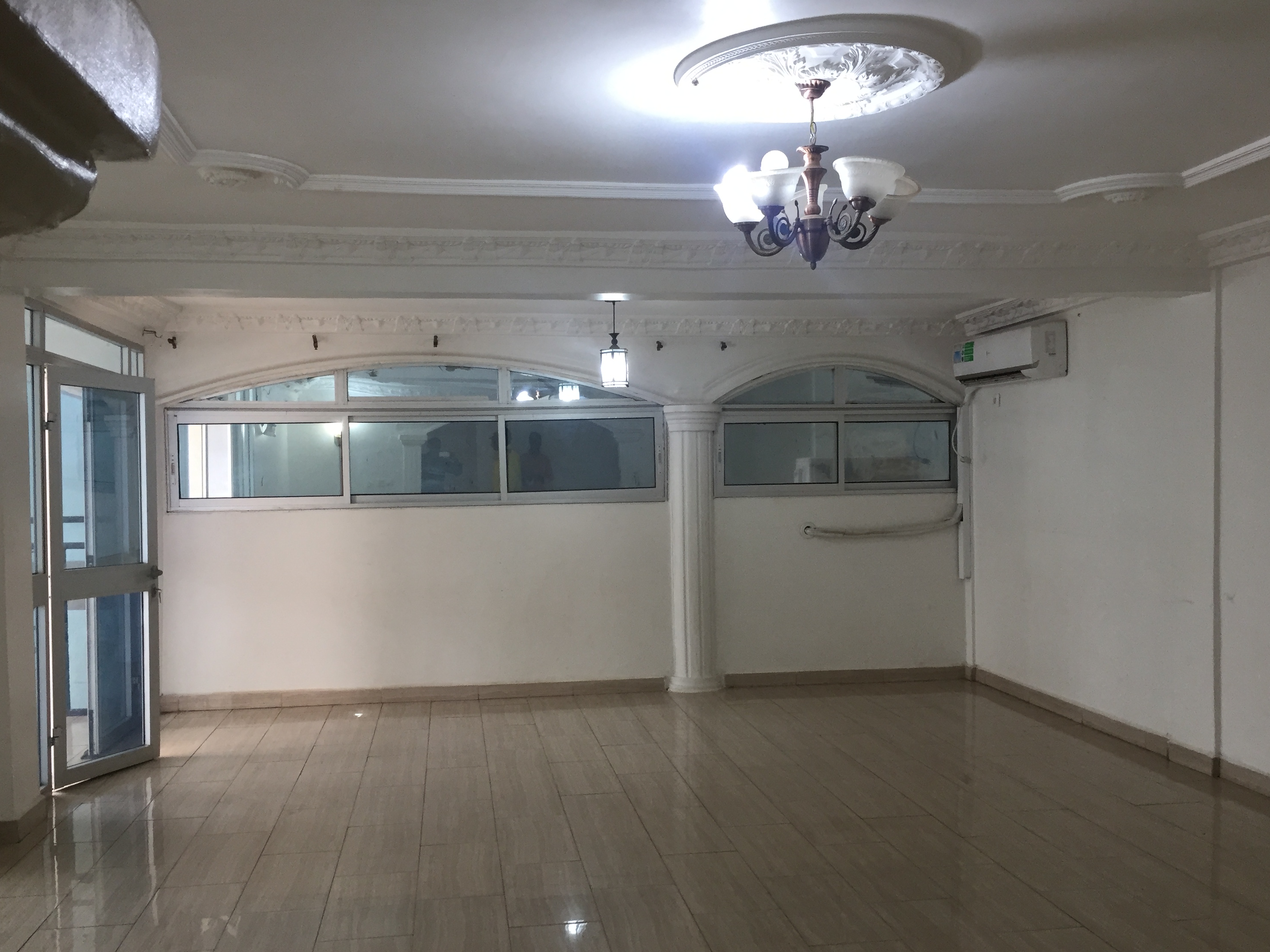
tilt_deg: -2.2
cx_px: 627
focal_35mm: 32
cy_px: 523
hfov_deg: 56.8
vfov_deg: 44.1
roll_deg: +0.0
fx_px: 1174
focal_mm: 4.15
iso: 64
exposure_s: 1/33
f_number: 2.2
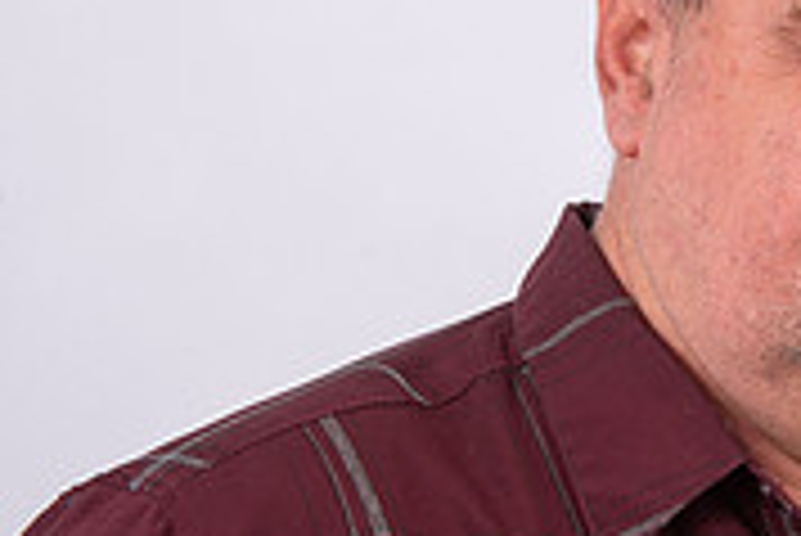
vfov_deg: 10.6
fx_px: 2895
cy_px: 351
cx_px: 873
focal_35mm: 130
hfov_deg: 15.4
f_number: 9
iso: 125
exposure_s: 1/250
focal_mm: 40
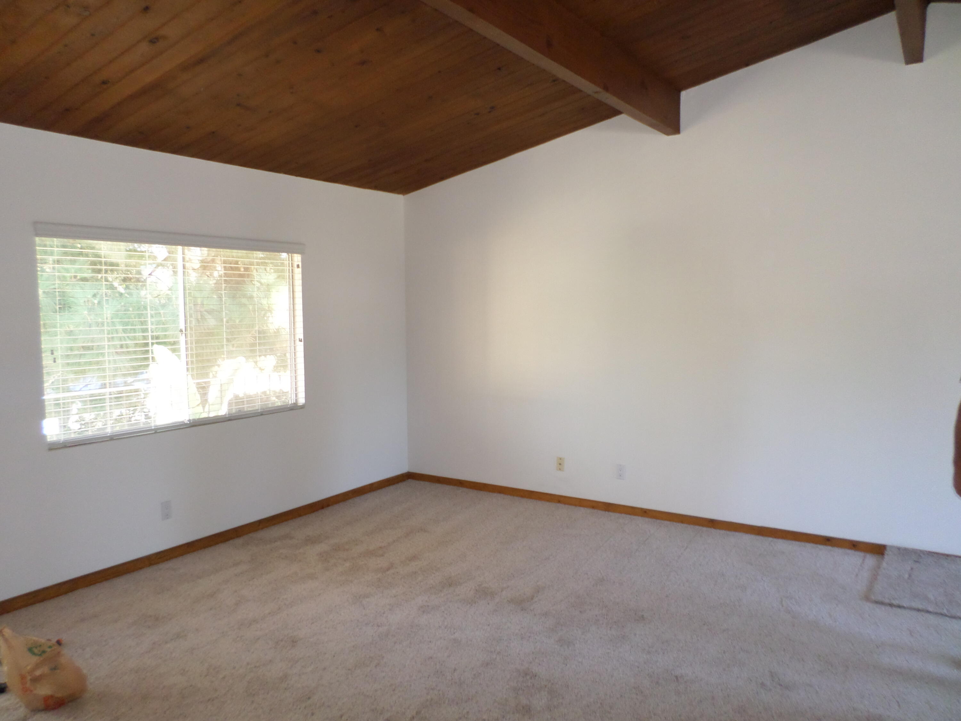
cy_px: 360
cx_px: 480
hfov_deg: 69.4
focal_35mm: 25
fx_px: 694
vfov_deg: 54.9
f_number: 2.5
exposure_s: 1/30
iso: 200
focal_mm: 4.5
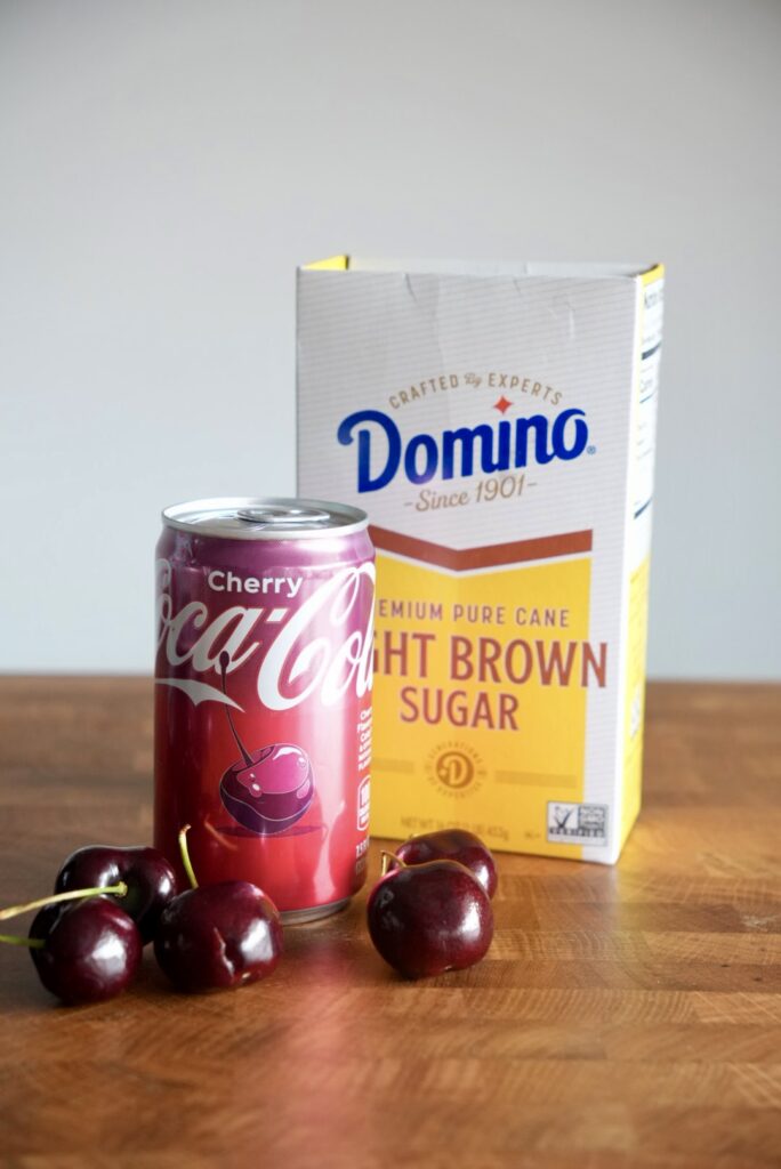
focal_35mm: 60
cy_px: 584
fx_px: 1955
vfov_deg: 33.3
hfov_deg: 22.6
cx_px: 390
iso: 1600
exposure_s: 1/125
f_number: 4
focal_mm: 40.1
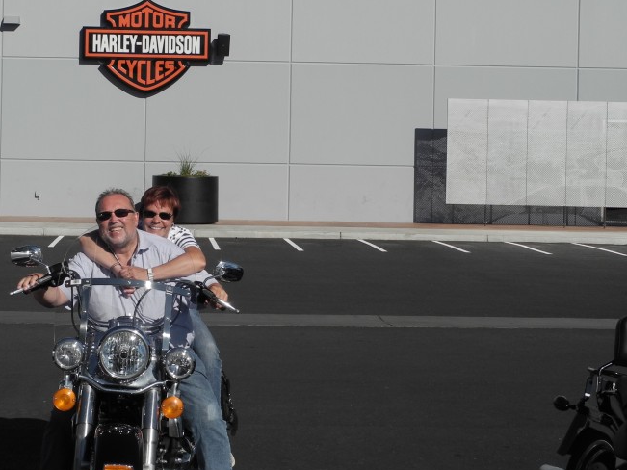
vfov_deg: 23.2
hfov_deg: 30.4
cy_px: 167
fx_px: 1141
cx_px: 185
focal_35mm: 63
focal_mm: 8.8
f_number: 5.6
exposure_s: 1/978
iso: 100
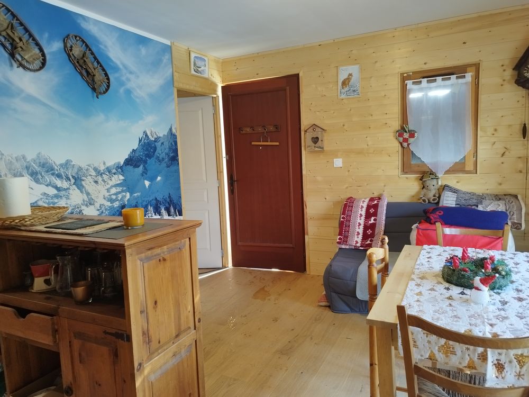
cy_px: 198
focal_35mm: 25
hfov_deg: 69.4
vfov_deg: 54.9
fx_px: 382
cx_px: 264
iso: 230
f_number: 1.89
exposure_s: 1/33.3
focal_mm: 5.95
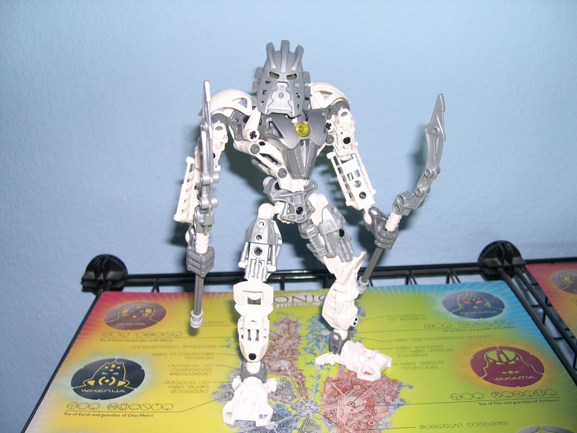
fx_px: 633
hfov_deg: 49.0
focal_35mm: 38
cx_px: 288
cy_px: 216
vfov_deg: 37.7
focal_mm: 8
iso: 100
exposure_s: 1/60
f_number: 2.8
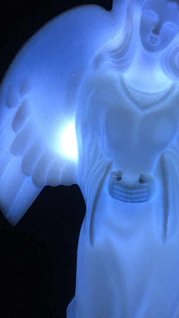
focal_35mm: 64
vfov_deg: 32.3
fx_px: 540
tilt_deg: -26.3
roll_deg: -1.2
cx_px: 166
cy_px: 232
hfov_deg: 18.5
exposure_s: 1/15
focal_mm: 4.15
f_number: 2.2
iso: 200
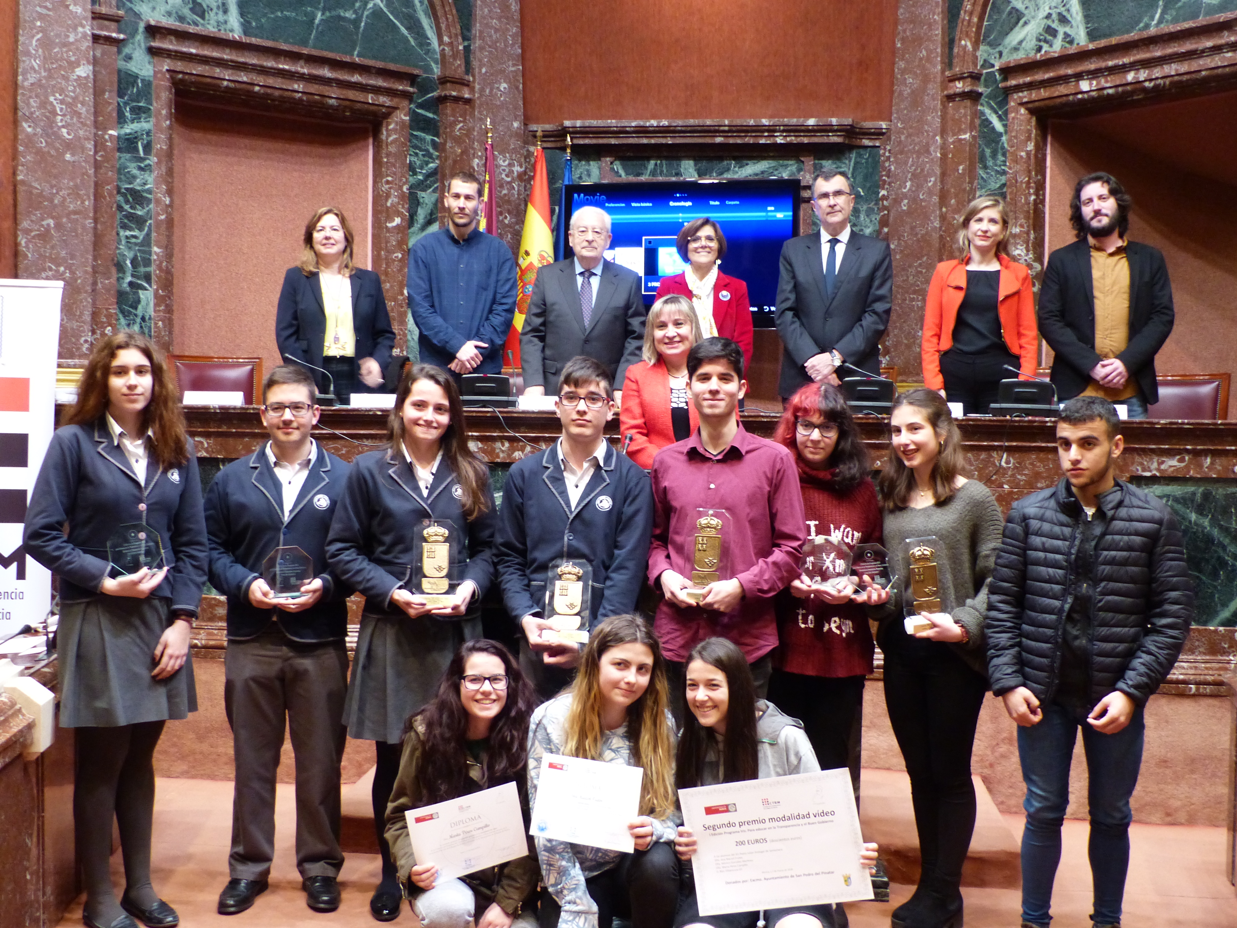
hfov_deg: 49.0
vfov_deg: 37.7
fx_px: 1358
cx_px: 618
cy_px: 464
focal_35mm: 38
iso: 400
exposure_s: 1/20
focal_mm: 6.8
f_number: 2.8
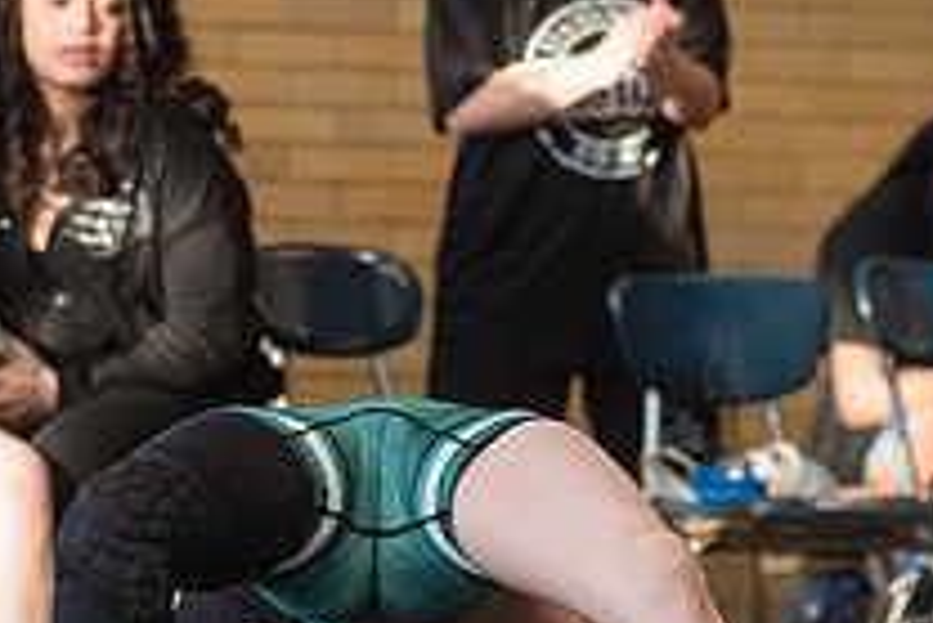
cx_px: 240
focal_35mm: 366
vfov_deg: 3.8
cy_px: 693
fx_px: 9492
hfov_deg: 5.6
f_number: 3.5
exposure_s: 1/400
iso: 2500
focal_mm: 112
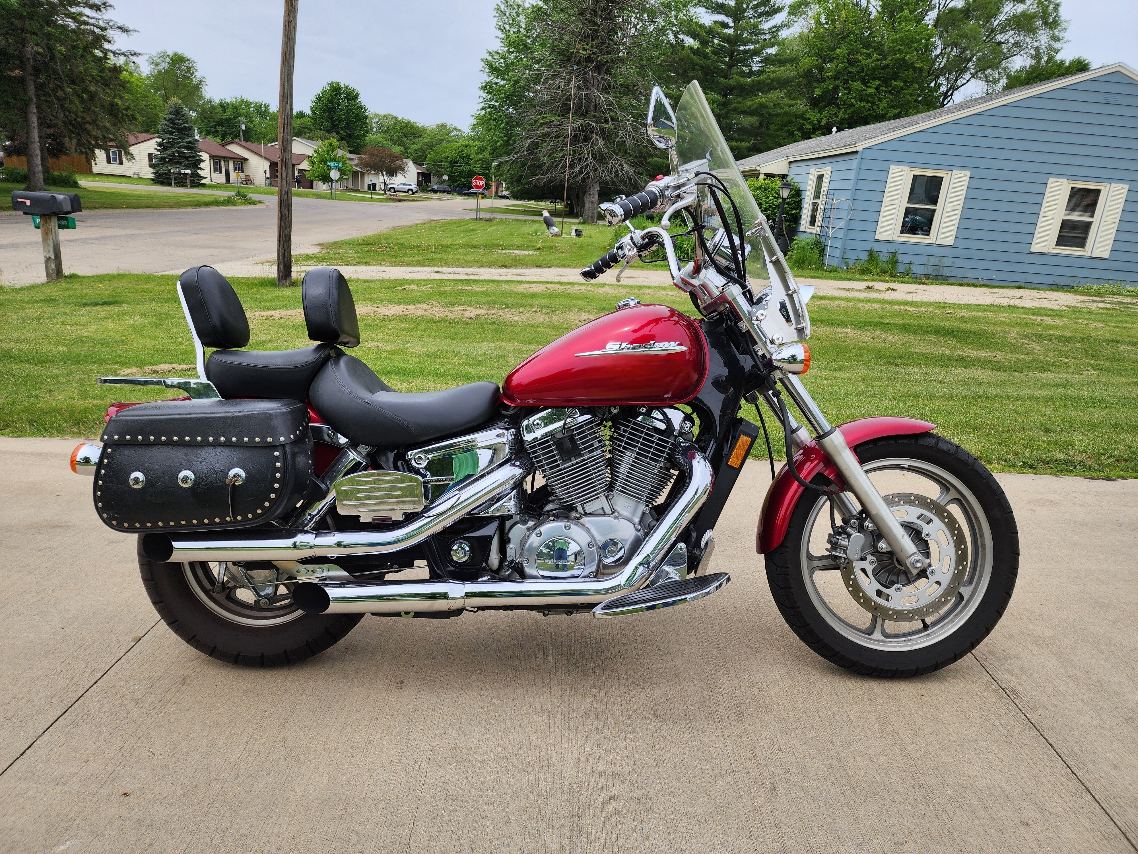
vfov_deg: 58.9
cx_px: 569
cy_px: 427
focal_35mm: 23
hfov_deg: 73.9
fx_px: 756
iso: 12
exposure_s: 1/714
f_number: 1.8
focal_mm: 6.4
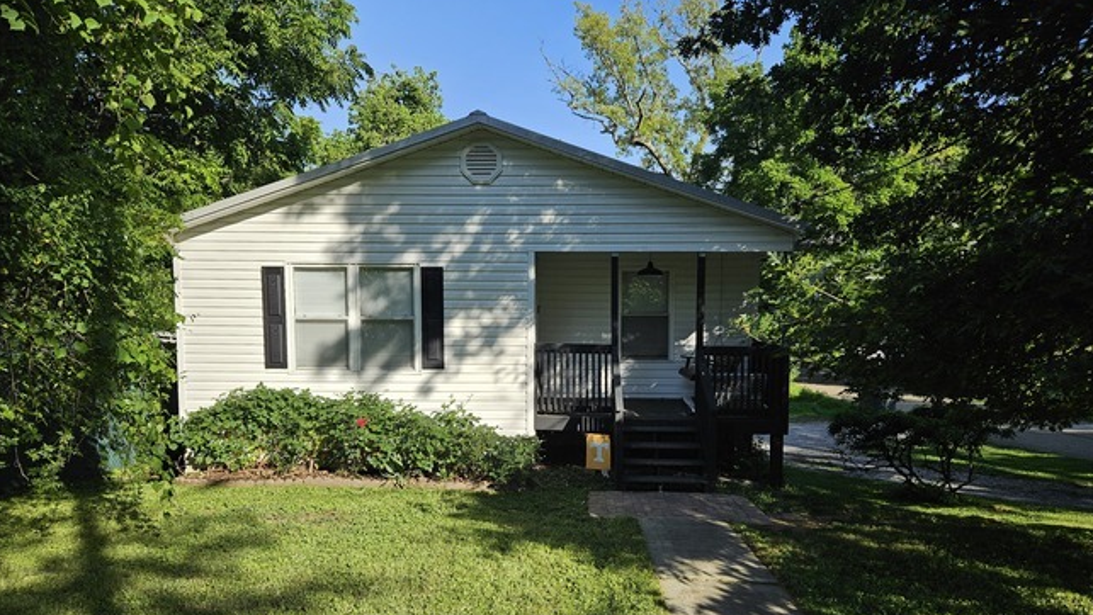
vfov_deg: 44.3
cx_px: 546
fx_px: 754
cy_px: 355
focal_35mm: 26
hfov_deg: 71.9
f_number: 1.8
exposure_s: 1/1610
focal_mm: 5.4
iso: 32
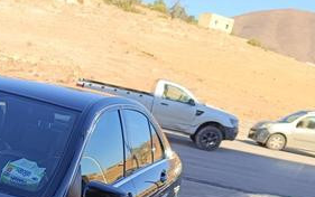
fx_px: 507
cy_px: 254
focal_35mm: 59
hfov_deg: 31.5
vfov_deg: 20.2
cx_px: -10
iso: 53
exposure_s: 1/441
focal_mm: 5.59
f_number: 1.88
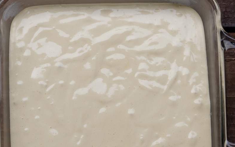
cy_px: 100
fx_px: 596
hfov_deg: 22.3
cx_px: 108
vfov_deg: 14.0
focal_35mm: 93
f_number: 11
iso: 500
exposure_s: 1/60
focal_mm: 29
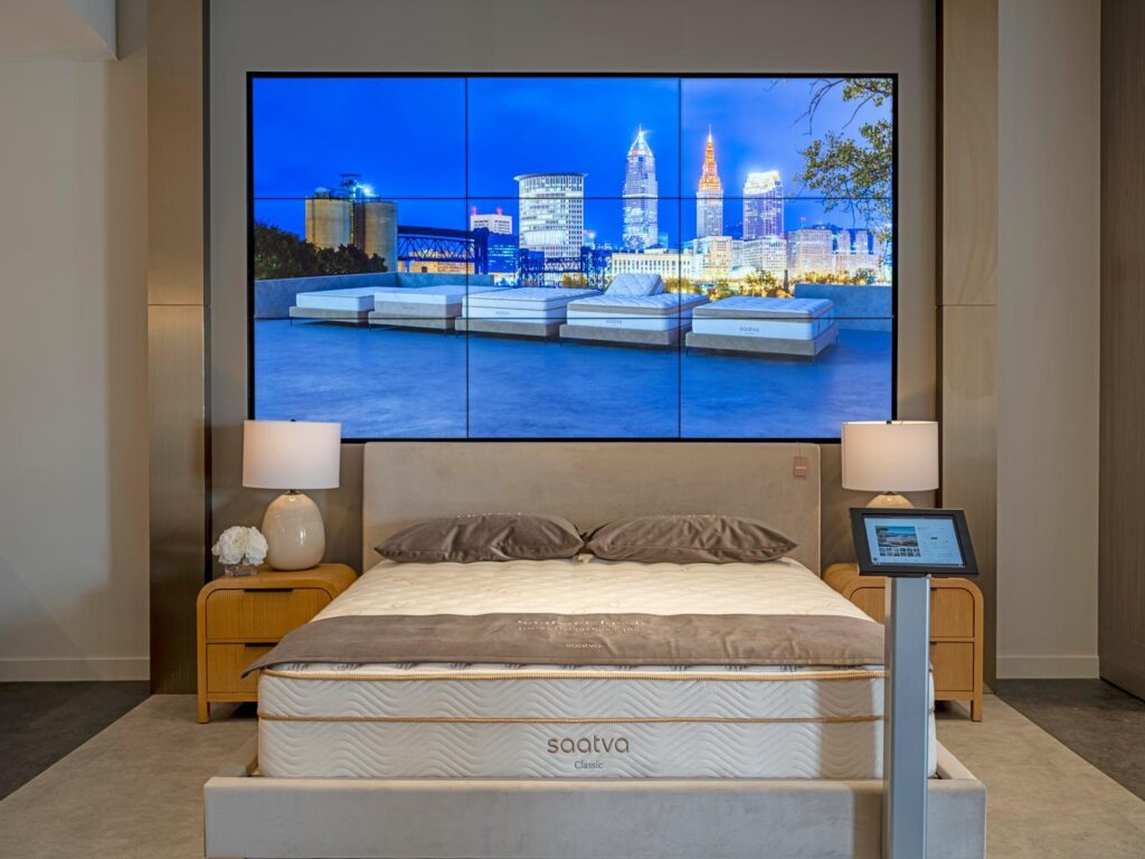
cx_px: 572
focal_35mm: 33
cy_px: 430
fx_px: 1092
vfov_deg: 42.9
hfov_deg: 55.4
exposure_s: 1/8
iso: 200
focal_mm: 41.1
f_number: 8
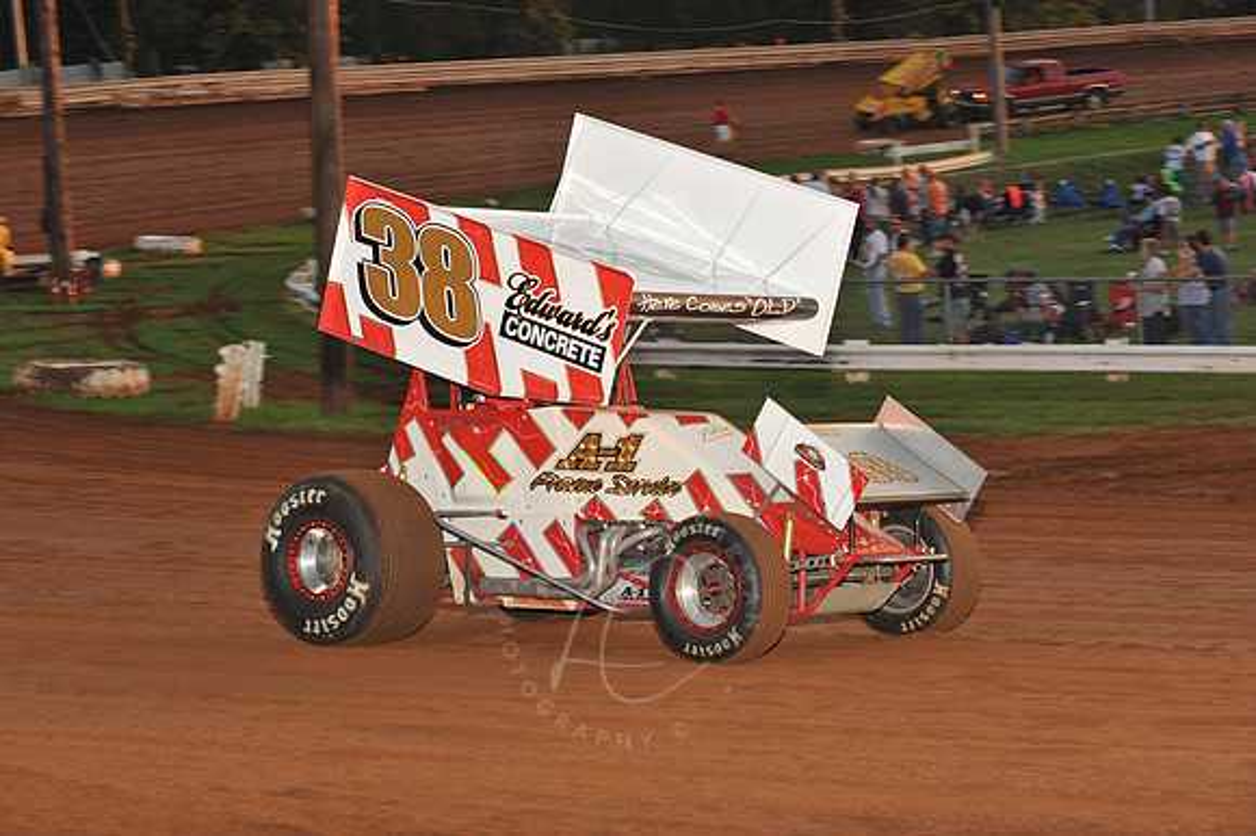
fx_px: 3661
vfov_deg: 13.0
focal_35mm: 105
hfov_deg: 19.5
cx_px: 628
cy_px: 418
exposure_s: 1/320
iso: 800
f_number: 7.1
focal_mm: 105
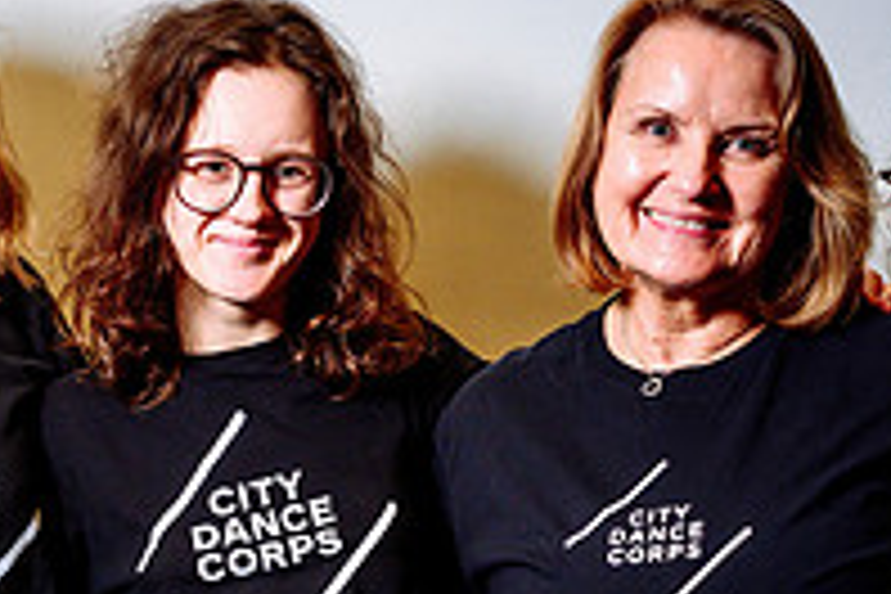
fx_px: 2648
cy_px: 553
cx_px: 166
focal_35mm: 107
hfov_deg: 18.9
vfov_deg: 12.7
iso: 500
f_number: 3.2
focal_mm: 34
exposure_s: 1/100
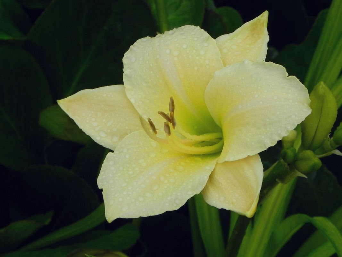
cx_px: 171
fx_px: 2094
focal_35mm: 212
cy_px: 128
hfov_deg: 9.3
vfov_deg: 7.0
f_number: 8
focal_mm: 37.7
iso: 160
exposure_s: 1/50
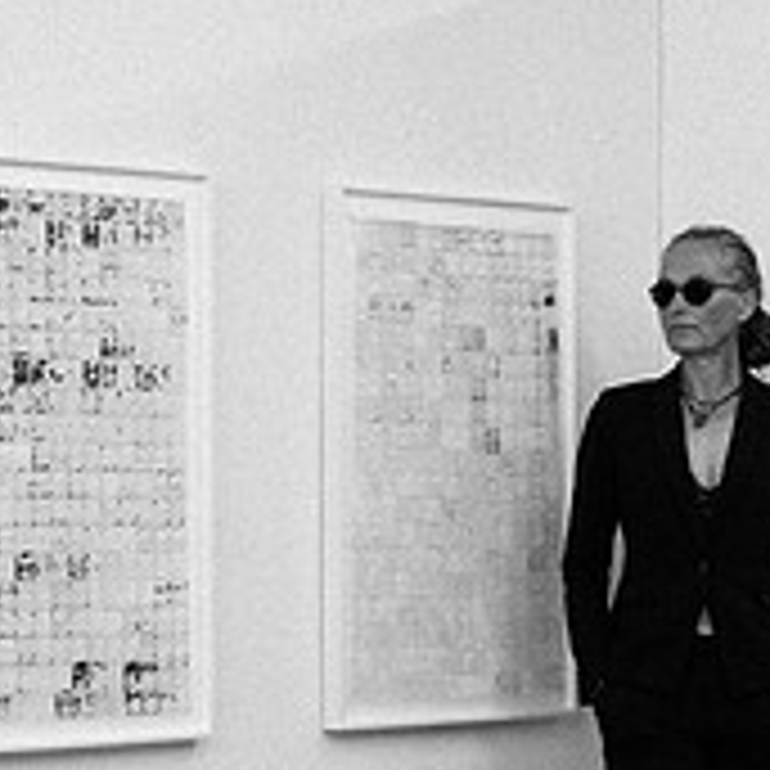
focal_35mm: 161
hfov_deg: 10.7
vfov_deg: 10.7
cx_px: -23
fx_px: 4052
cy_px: 813
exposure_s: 1/125
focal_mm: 37.6
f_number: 5.6
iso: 500
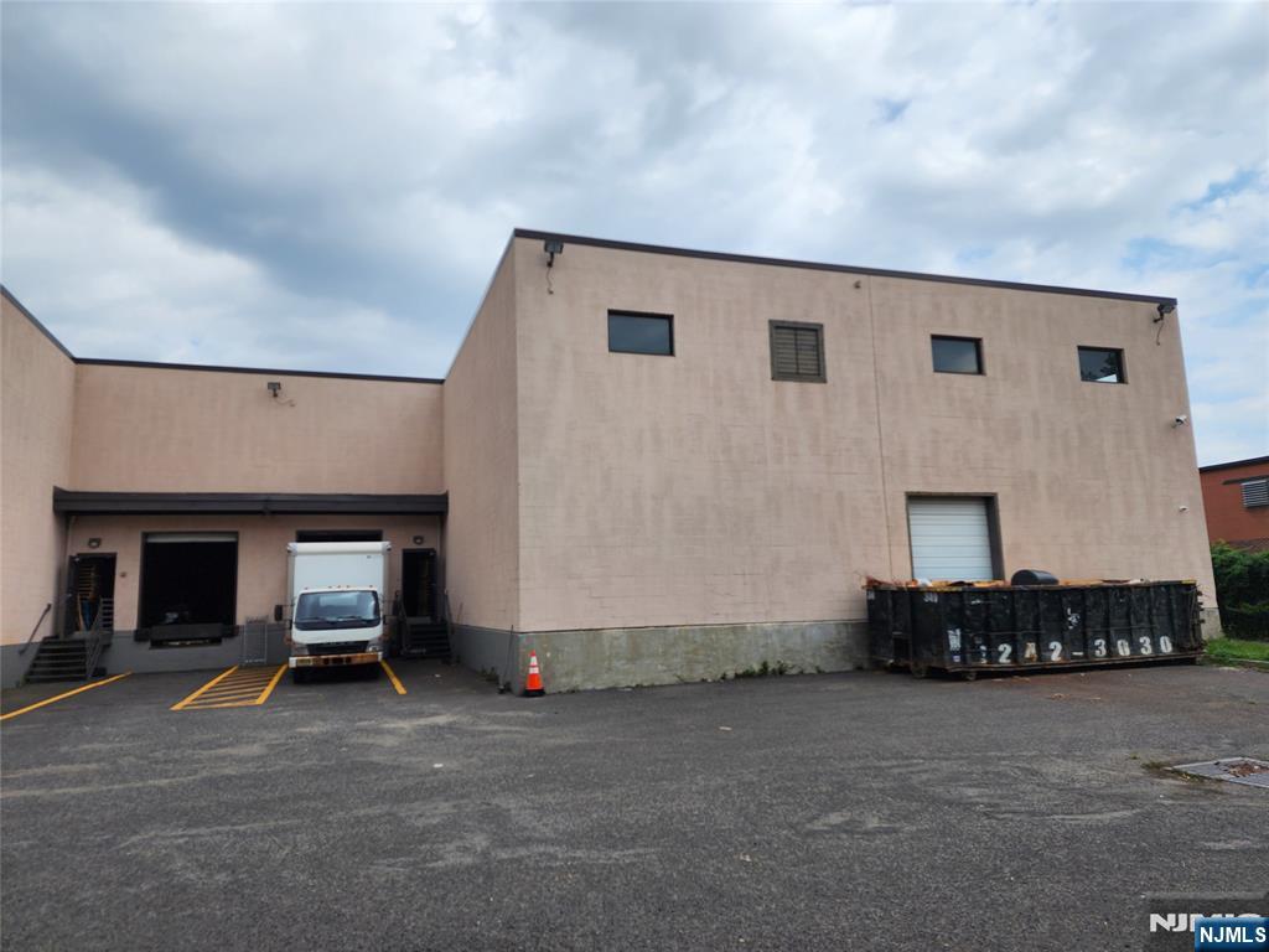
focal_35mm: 23
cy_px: 476
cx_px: 634
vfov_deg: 58.9
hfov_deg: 73.9
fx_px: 843
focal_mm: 6.4
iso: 12
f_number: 1.8
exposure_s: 1/1304
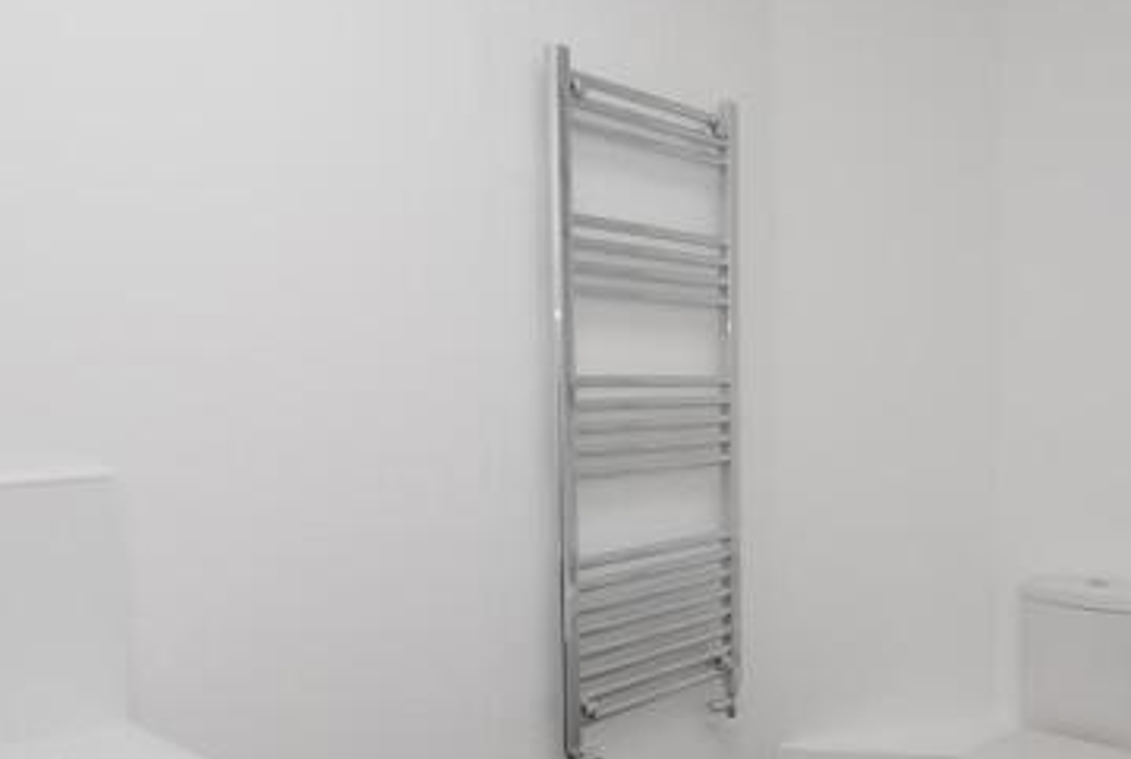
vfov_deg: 43.7
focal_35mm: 30
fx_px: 941
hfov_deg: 60.6
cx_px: 748
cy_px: 449
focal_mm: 11
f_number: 4
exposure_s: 1/60
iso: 200
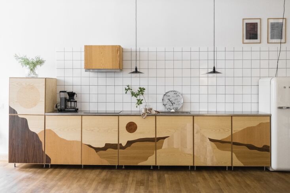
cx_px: 145
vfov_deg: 36.0
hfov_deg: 51.9
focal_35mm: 37
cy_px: 96
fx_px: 298
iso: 5000
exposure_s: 1/125
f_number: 2.8
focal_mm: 24.9
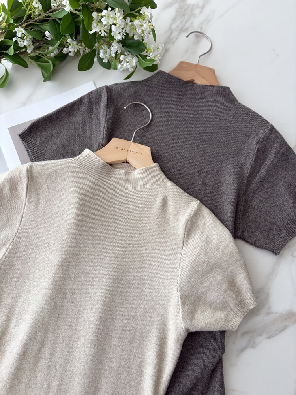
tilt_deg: -76.0
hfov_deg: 53.1
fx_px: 296
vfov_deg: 67.3
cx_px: 148
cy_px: 198
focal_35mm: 26
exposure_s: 1/122
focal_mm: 5.96
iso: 32
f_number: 1.6
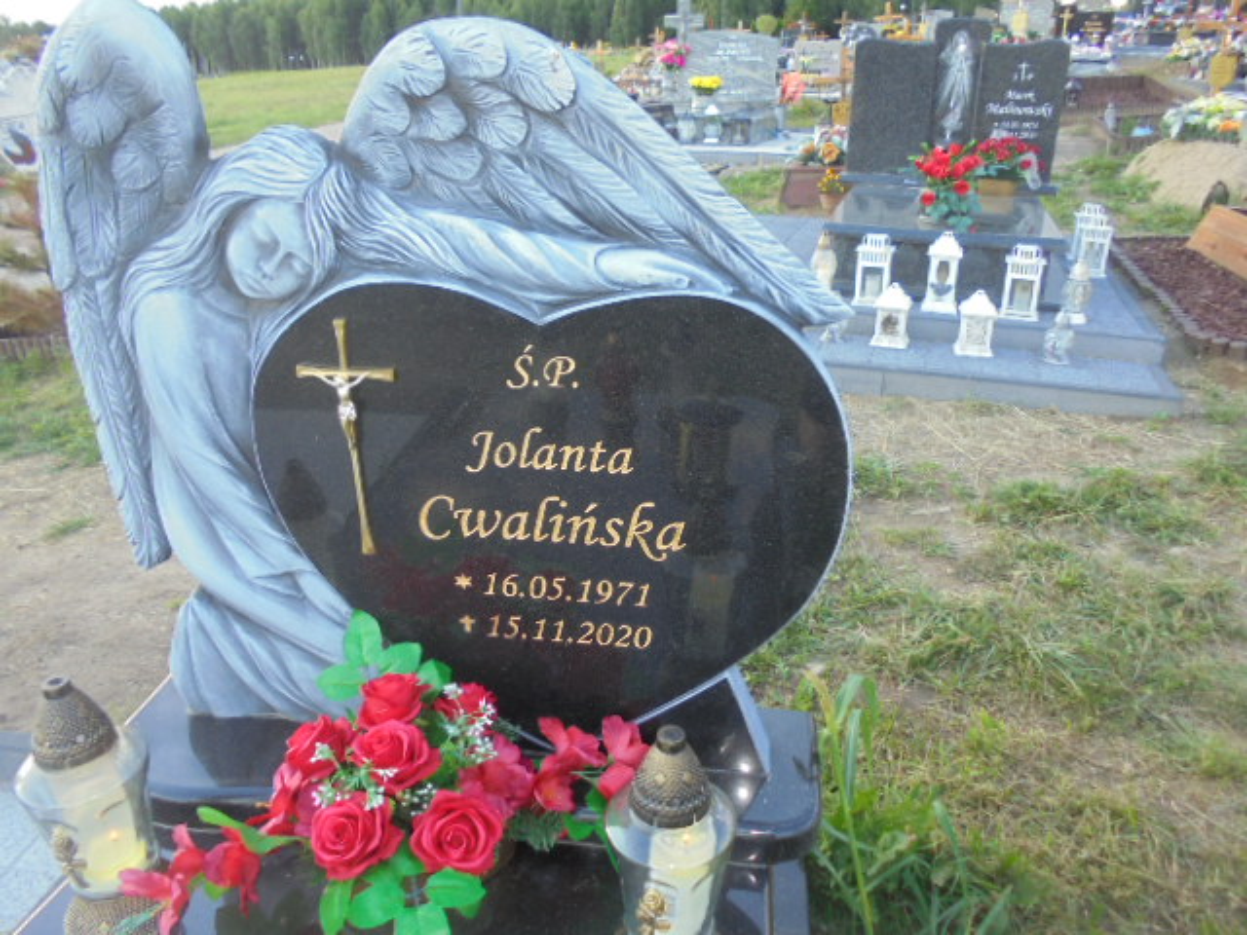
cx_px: 624
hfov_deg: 67.3
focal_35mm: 26
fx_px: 937
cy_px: 468
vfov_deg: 53.1
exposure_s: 1/50
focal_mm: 4.6
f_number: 3.5
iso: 100
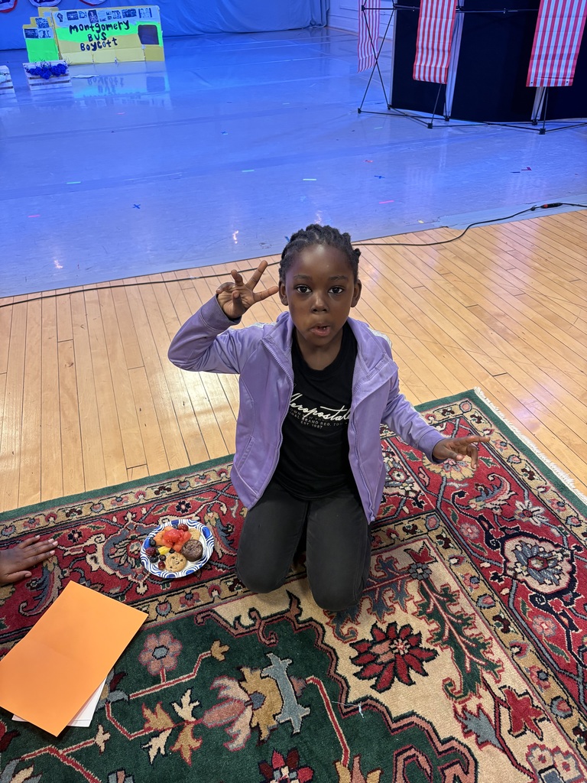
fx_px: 588
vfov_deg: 67.3
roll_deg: +2.6
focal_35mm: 26
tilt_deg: -35.3
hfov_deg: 53.1
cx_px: 294
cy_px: 392
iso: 200
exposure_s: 1/60
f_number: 1.6
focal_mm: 5.96
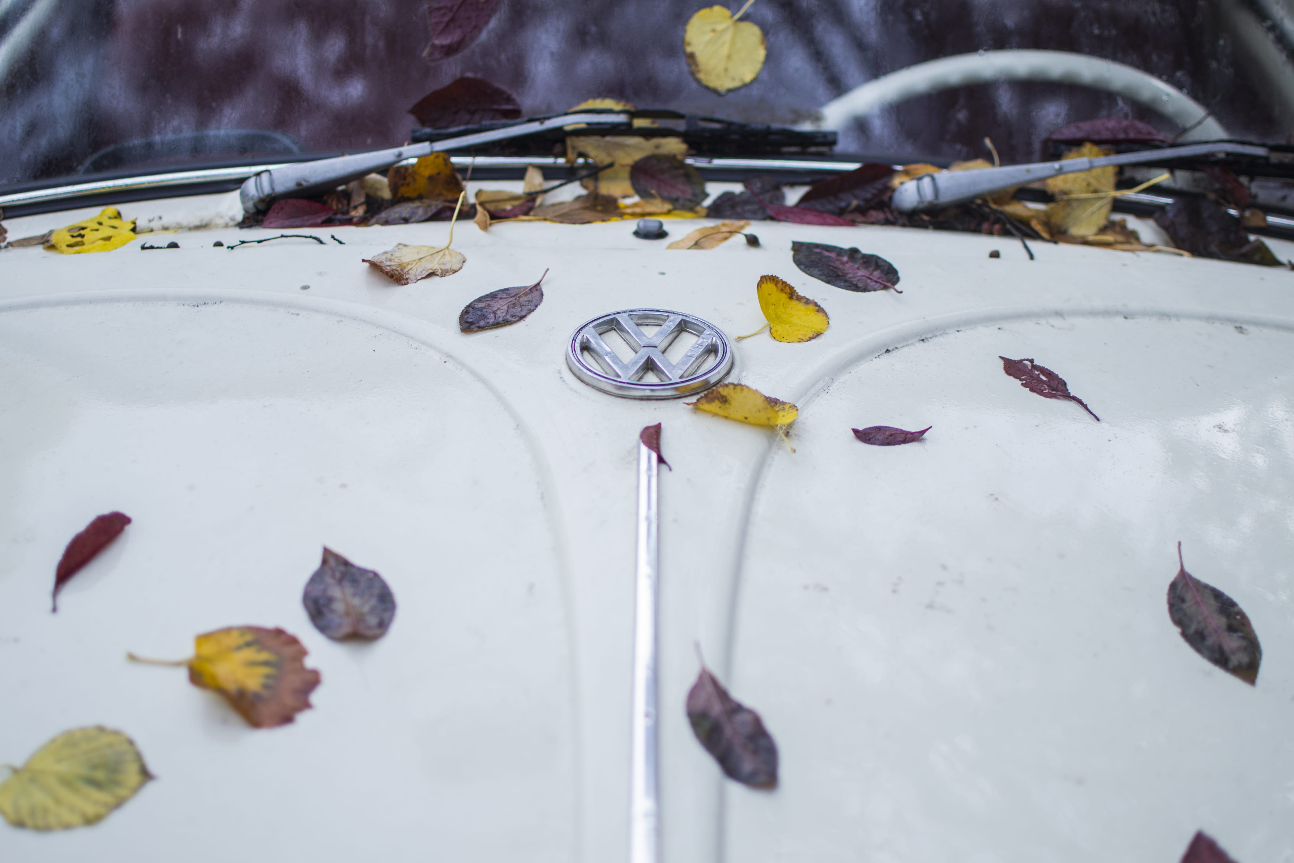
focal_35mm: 52
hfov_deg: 37.9
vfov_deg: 25.8
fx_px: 1887
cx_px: 647
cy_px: 432
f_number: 2
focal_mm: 35
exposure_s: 1/400
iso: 100
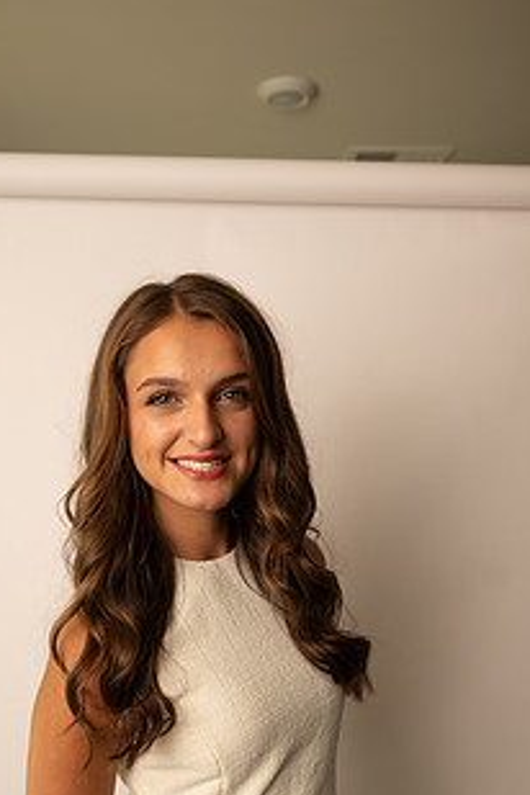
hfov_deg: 37.5
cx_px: 188
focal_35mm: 35
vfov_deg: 52.8
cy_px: 563
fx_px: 773
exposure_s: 1/160
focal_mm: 24
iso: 100
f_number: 3.2
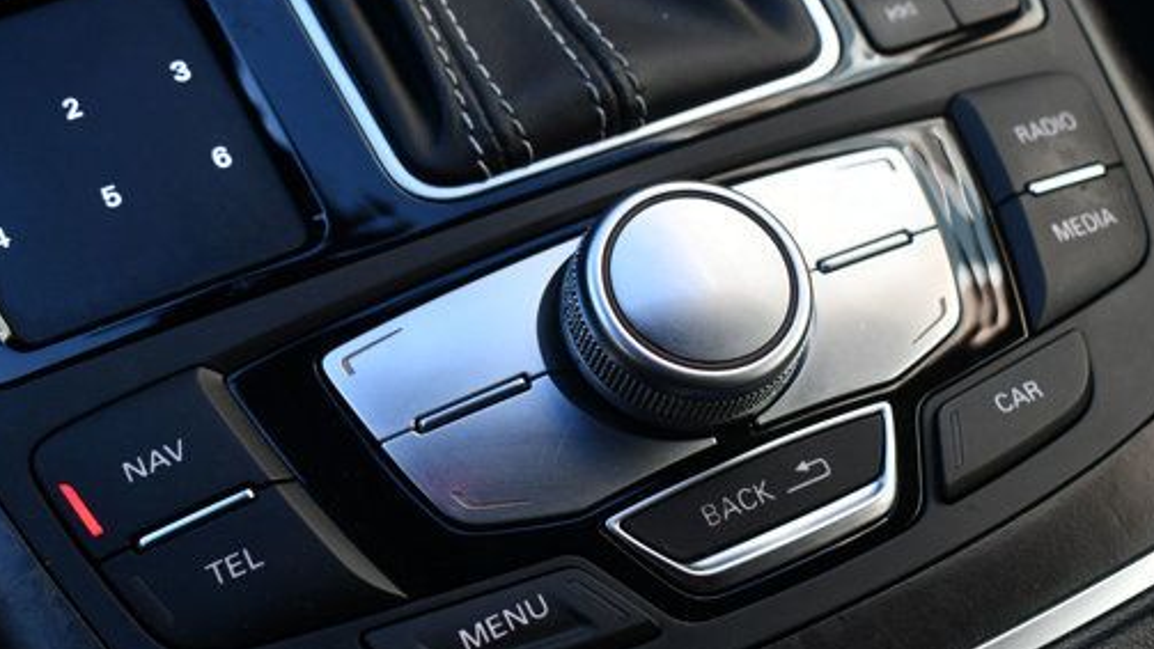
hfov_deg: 34.9
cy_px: 384
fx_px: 1836
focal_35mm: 60
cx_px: 615
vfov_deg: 20.0
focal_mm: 30
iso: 360
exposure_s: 1/250
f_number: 5.6
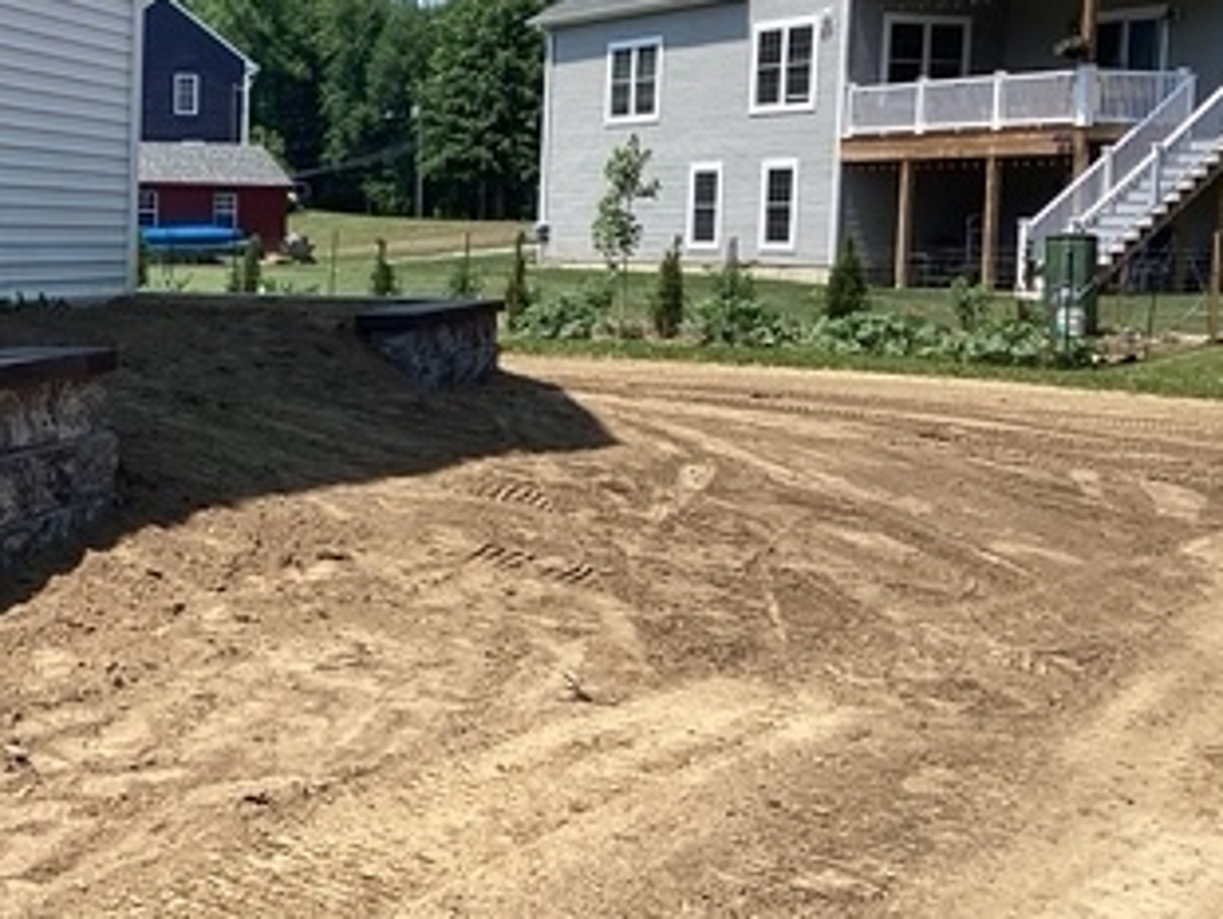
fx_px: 2263
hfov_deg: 28.4
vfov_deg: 23.0
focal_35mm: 64
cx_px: 0
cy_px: 473
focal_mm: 3.3
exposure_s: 1/959
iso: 25
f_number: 2.4
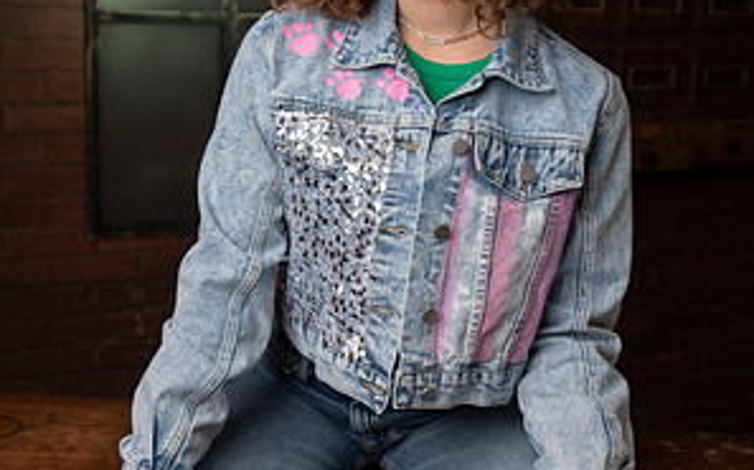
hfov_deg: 30.2
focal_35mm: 68
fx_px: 1396
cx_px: 378
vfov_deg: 19.1
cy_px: 274
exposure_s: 1/80
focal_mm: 44
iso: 100
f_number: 5
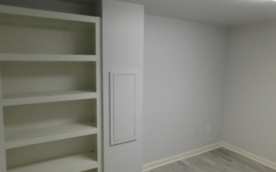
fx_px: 188
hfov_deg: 72.5
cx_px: 136
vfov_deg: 49.3
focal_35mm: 25
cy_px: 84
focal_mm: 4
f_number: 3
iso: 280
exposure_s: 1/30
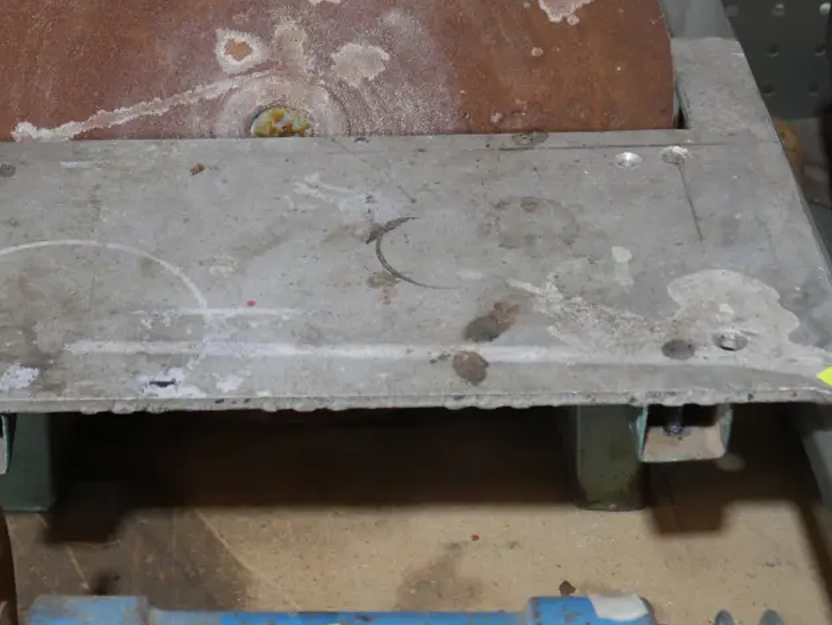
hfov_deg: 23.6
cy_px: 170
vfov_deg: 17.9
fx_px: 1972
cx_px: 235
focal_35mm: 82
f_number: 5.3
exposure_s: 1/60
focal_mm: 25
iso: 1000
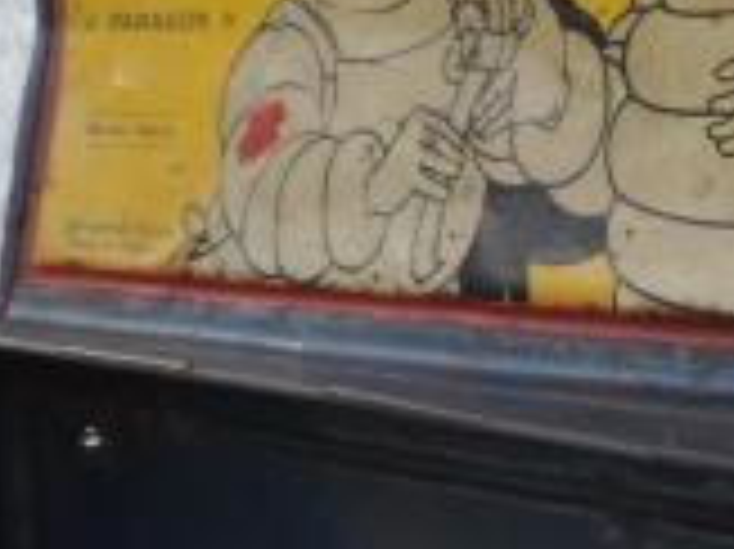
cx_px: 1076
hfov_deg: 17.3
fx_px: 2182
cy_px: 486
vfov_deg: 14.2
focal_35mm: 103
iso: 80
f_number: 3.1
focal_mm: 4.9
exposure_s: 1/250
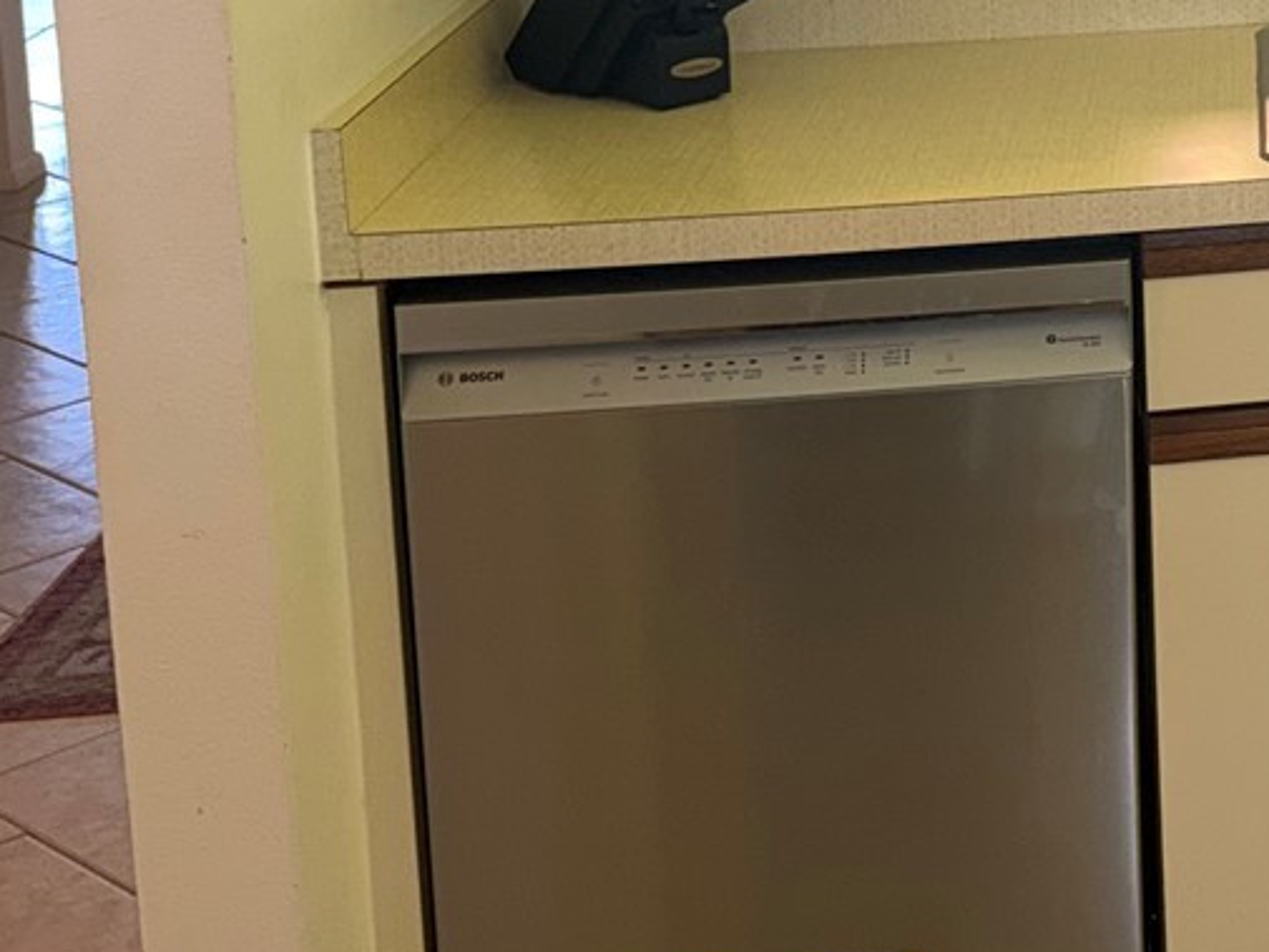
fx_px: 2787
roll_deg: +0.3
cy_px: -241
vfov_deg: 18.2
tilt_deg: -7.8
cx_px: 1789
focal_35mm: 76
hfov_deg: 22.1
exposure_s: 1/48
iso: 100
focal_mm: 6.76
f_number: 1.78
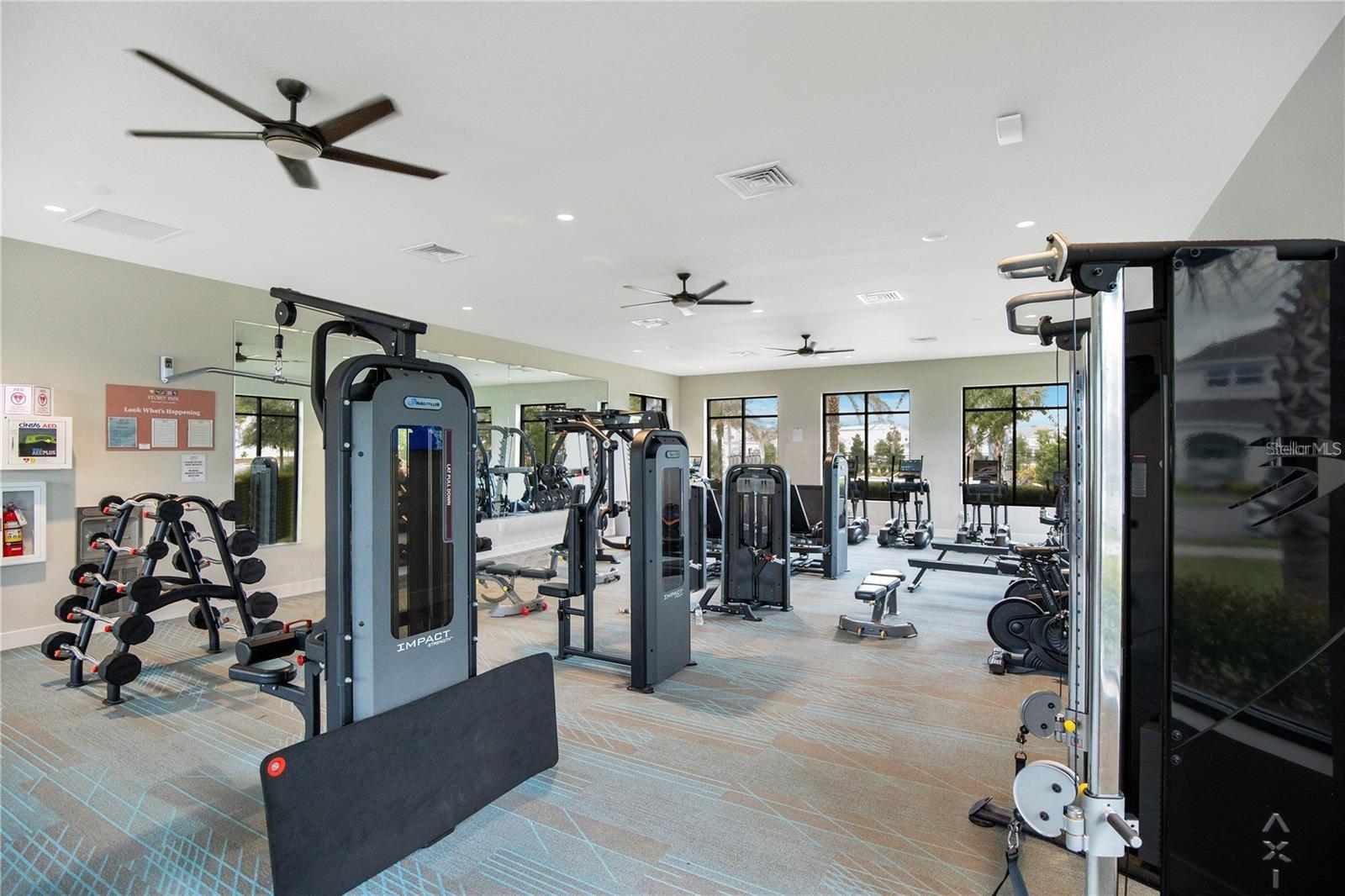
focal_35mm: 16
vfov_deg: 73.7
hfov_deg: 96.7
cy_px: 448
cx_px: 672
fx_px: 598
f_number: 4
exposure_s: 1/160
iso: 2000
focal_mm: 16
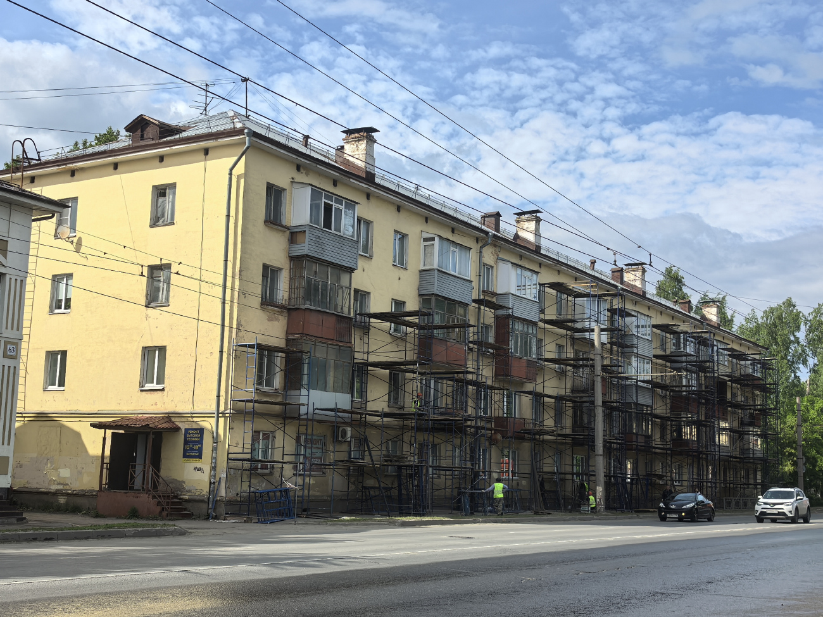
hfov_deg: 42.1
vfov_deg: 32.2
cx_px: 412
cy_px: 308
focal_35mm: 45
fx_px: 1070
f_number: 2
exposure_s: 1/10000
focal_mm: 6.98
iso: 250
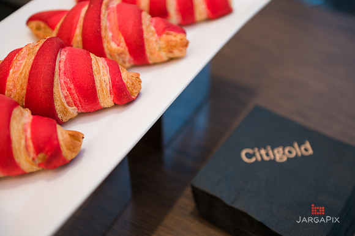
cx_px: 178
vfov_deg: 27.0
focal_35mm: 50
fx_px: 493
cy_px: 118
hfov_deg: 39.6
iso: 400
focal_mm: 50
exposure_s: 1/200
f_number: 3.2
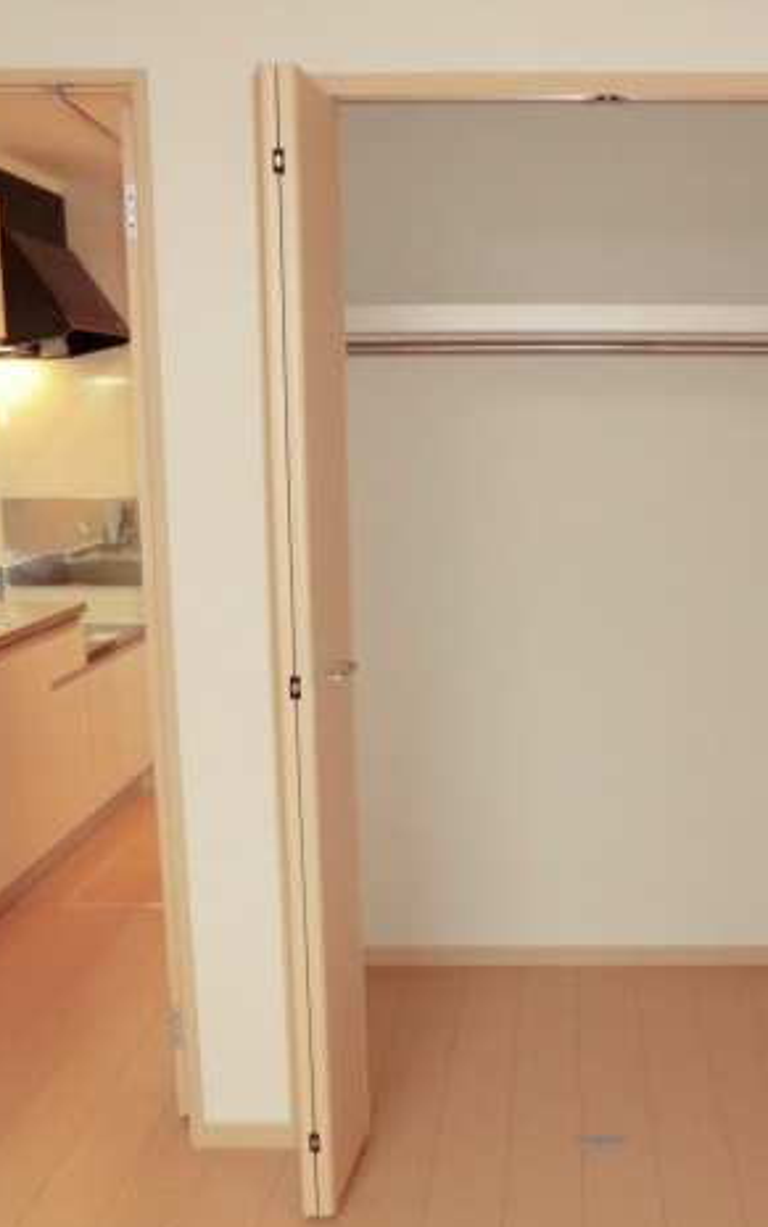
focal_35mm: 35
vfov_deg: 55.3
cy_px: 628
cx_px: 560
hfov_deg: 35.6
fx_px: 1171
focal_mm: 4.3
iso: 400
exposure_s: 1/60
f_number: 3.2
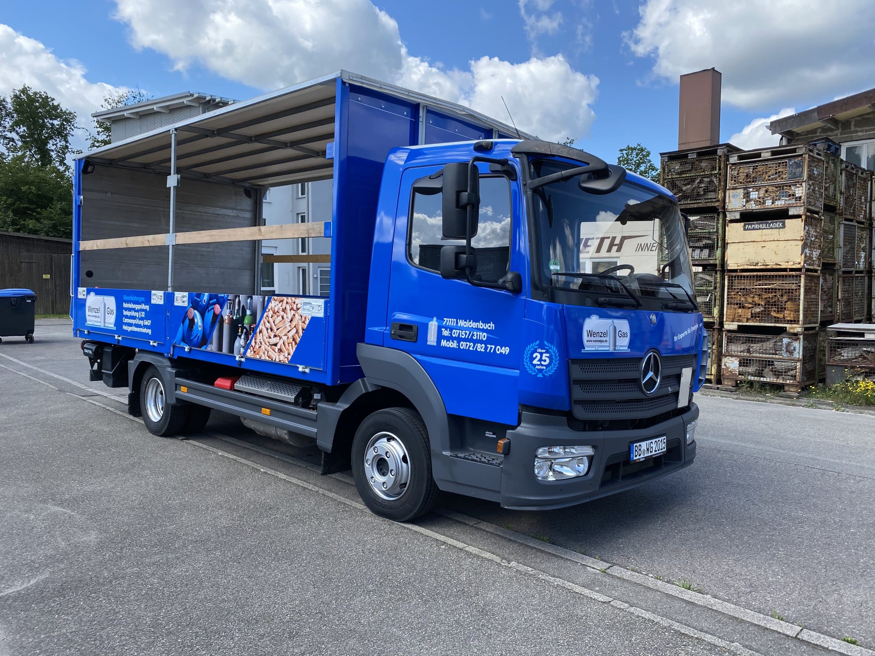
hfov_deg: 67.3
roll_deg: -1.0
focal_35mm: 26
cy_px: 328
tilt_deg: -3.2
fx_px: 657
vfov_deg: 53.1
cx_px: 438
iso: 32
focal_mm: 4.25
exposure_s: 1/973
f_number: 1.8
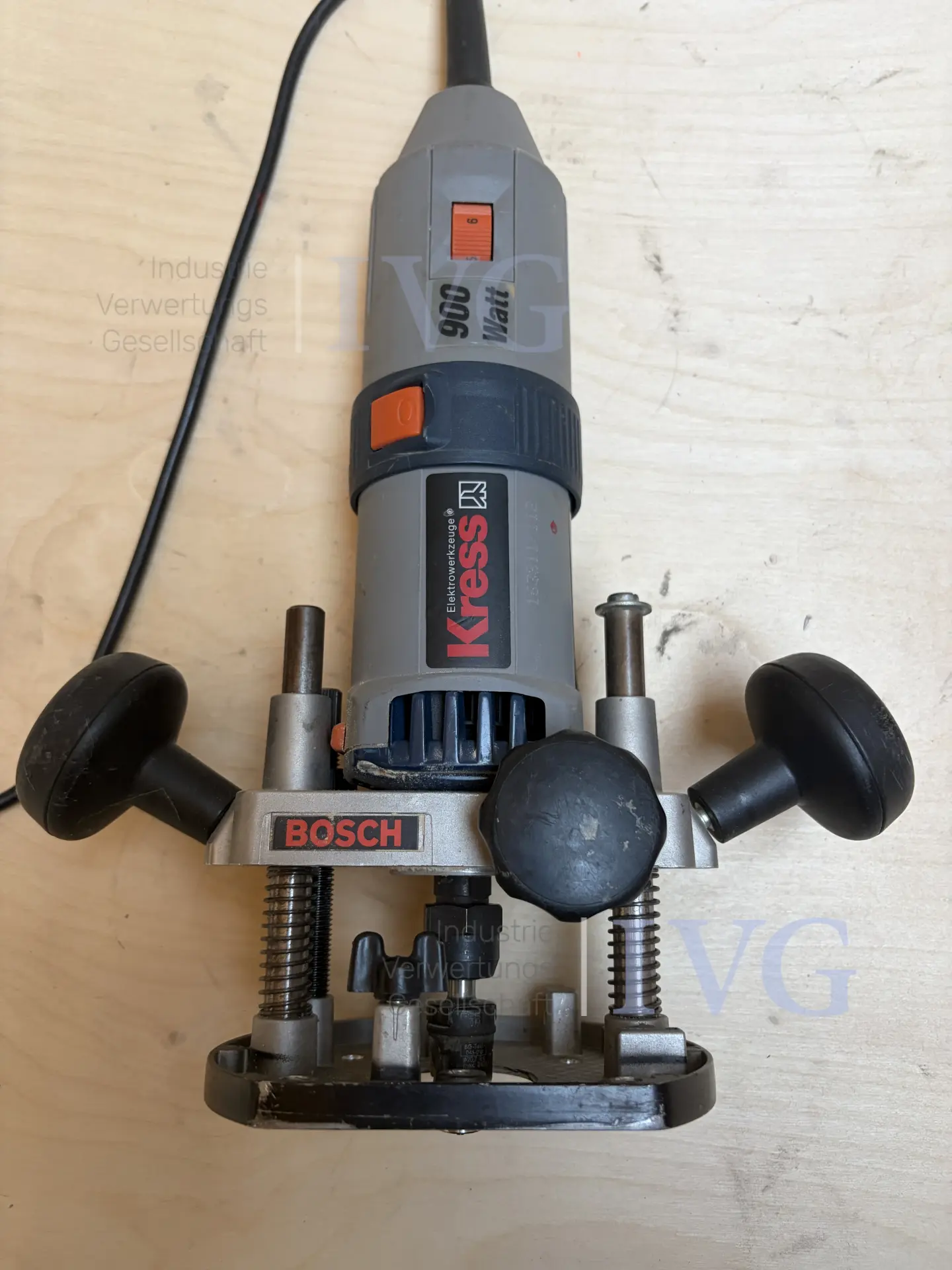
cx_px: 476
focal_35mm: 26
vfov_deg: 67.3
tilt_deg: -83.9
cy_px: 635
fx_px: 953
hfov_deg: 53.1
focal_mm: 5.96
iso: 200
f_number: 1.6
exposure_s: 1/60
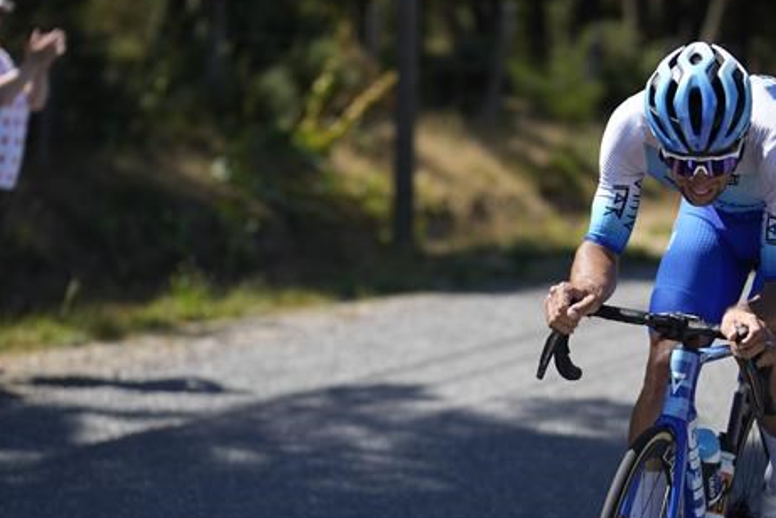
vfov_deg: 12.3
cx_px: 387
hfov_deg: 18.4
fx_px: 2394
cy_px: 389
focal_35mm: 111
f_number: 1.2
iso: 100
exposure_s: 1/6400
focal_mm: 50
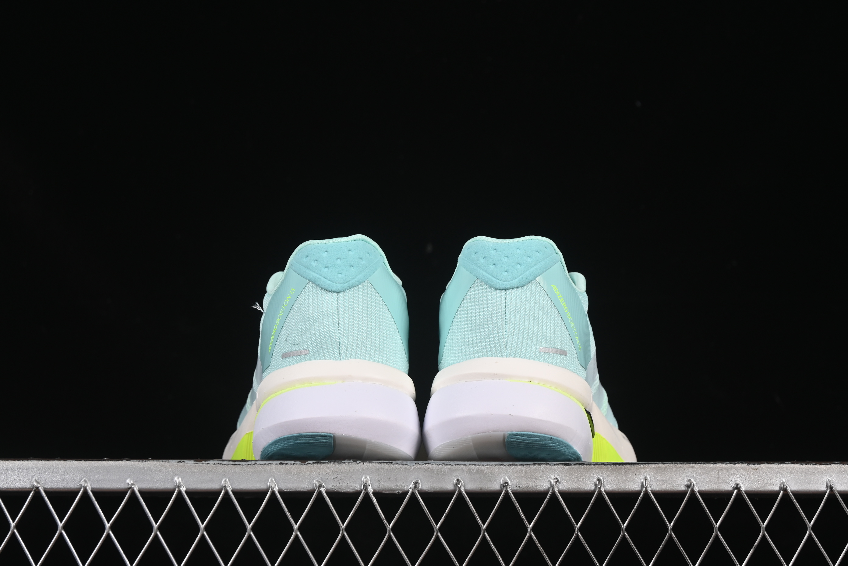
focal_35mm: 75
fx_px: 1767
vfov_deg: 18.2
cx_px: 424
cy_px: 283
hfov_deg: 27.0
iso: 160
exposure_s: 1/80
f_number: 8
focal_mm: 50
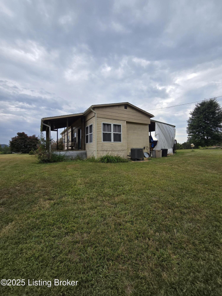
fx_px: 111
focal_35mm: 13
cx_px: 111
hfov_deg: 89.9
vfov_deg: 106.2
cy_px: 148
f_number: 2.2
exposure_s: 1/1709
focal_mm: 2.2
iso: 50
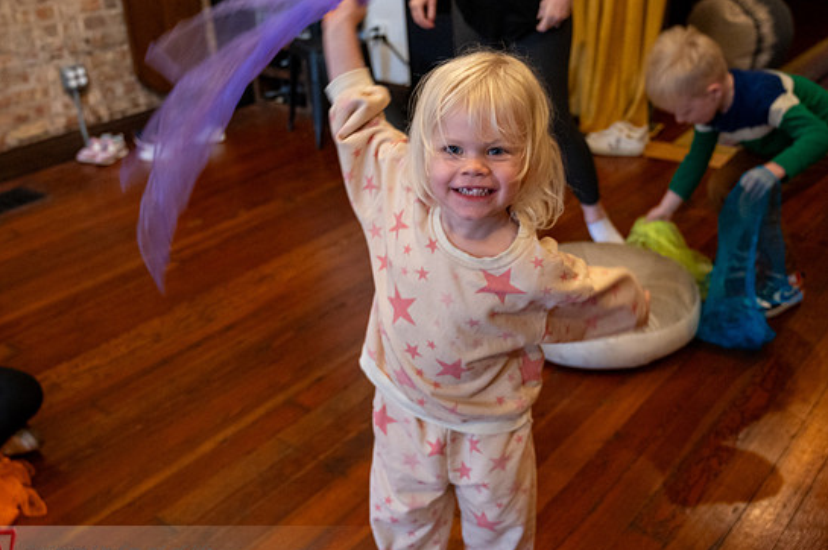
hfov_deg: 51.9
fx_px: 850
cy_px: 294
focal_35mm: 37
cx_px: 417
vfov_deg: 35.8
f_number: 4
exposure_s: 1/125
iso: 3200
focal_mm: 31.5
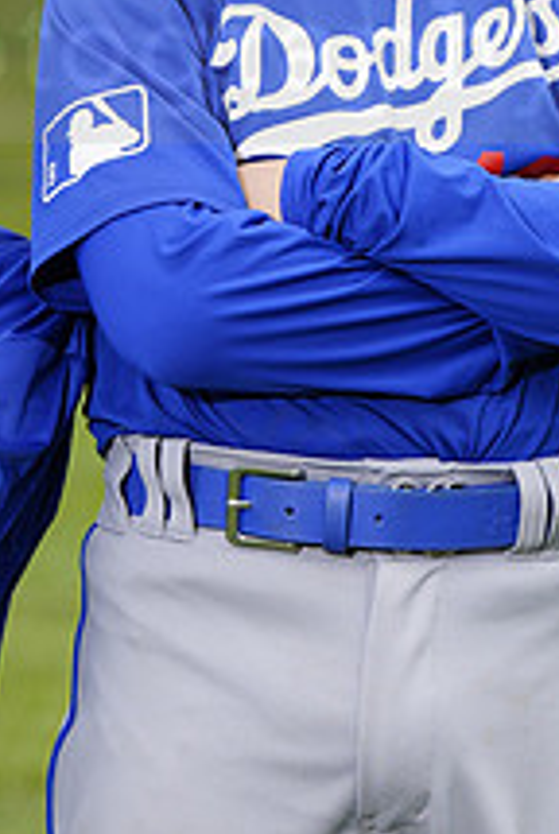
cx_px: 64
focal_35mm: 323
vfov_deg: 6.4
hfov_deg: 4.3
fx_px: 7499
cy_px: 19
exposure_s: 1/250
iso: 100
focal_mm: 120
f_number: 6.3
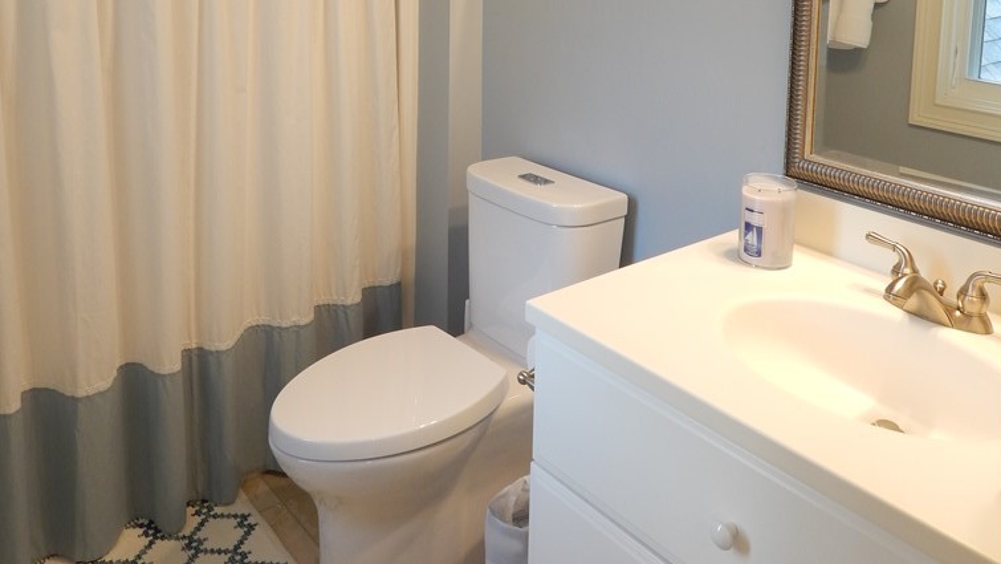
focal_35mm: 34
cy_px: 12
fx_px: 903
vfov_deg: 32.2
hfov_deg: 58.0
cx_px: 499
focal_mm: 4
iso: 125
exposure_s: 1/30
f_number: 3
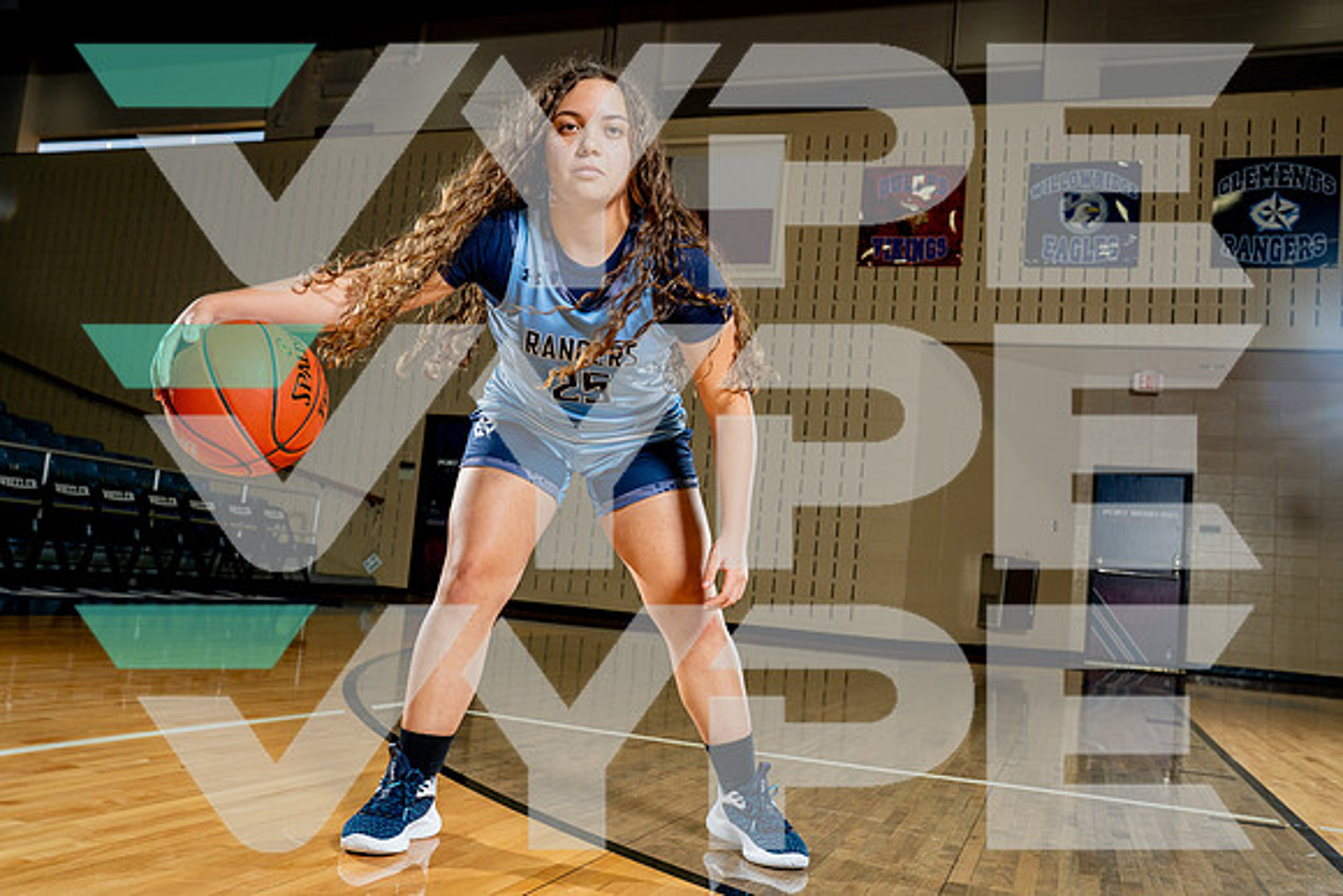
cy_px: 448
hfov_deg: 60.3
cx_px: 672
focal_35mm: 31
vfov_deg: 42.3
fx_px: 1157
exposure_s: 1/250
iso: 400
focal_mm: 31
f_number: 6.3
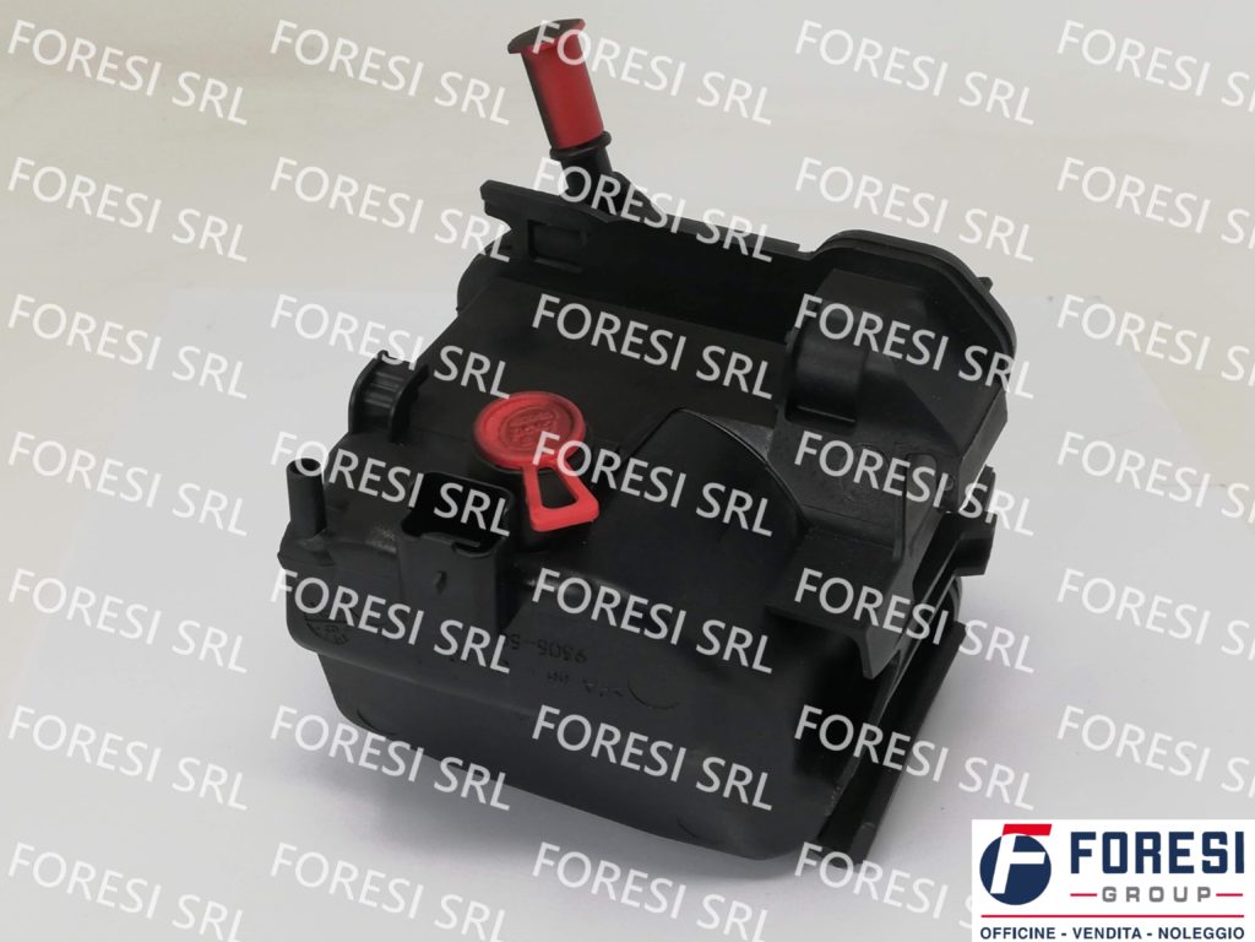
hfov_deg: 40.4
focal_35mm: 47
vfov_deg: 30.9
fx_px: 1704
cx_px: 628
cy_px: 471
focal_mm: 3.81
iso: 50
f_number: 2.2
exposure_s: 1/100
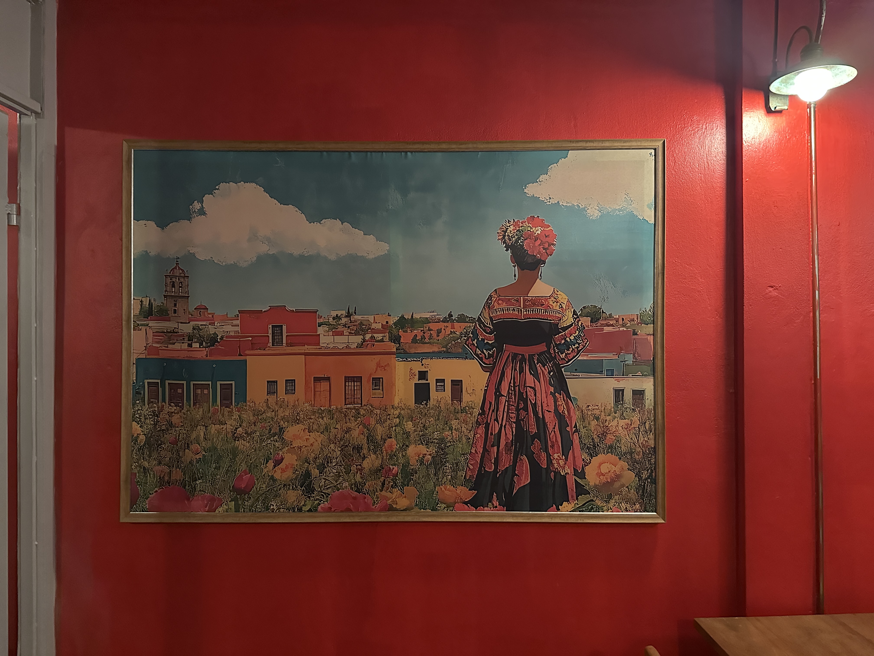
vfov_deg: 56.8
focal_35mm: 24
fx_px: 606
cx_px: 437
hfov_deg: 71.6
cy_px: 328
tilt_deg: +1.0
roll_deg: -0.5
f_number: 1.78
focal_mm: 6.86
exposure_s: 1/33
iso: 1000
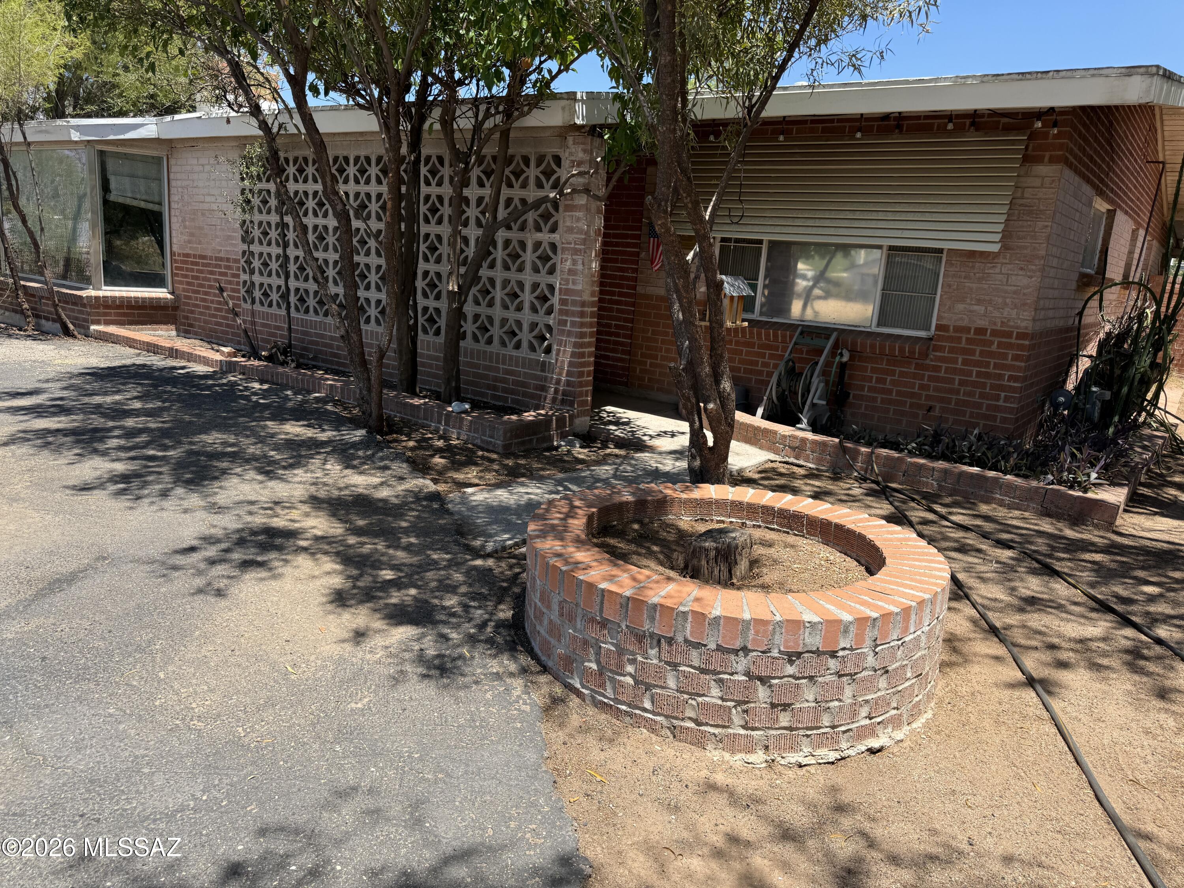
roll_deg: -4.5
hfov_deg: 71.6
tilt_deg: -11.7
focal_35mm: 24
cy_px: 444
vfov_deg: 56.8
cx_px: 592
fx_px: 821
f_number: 1.78
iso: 80
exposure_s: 1/2232
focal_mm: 6.76
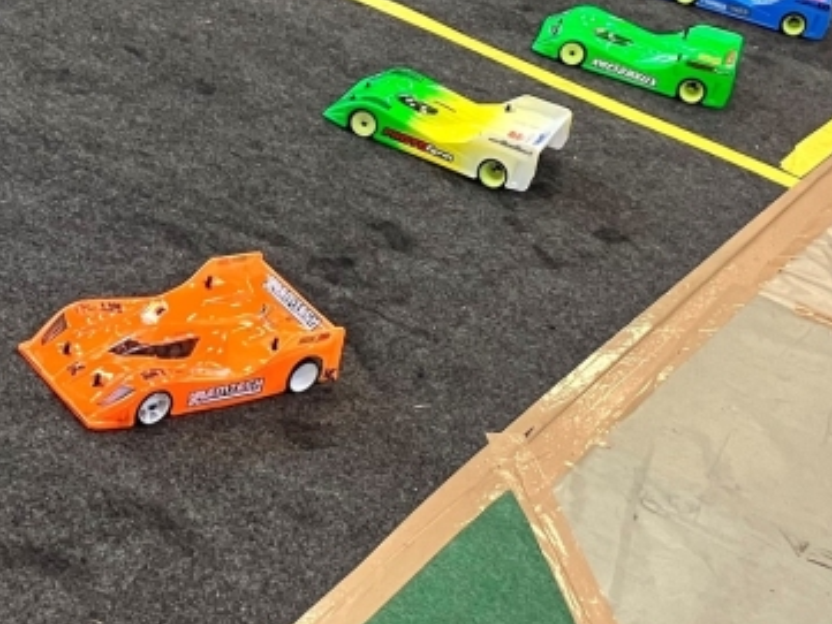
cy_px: 235
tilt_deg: -24.8
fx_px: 1491
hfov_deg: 30.9
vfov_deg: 23.6
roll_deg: -13.6
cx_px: 251
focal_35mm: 62
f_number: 1.8
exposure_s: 1/60
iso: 160
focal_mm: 3.99
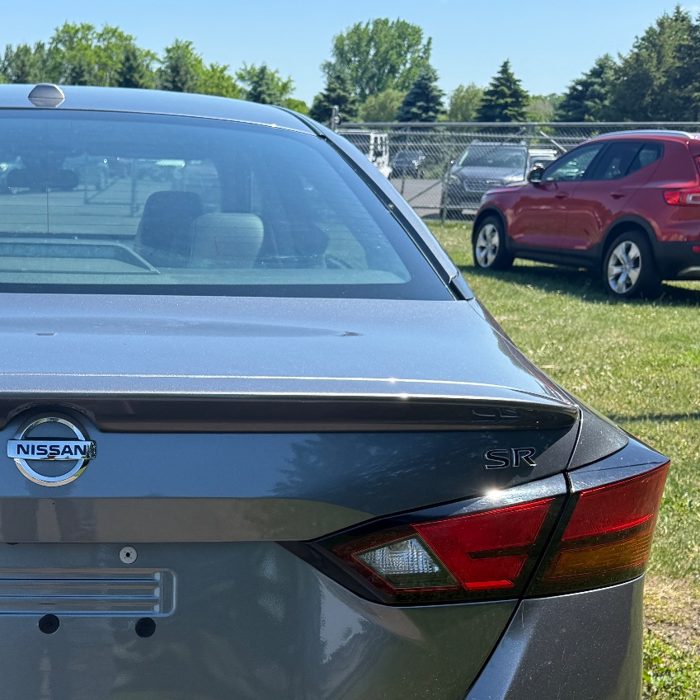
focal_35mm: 48
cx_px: 75
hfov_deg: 33.5
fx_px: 1098
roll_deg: -0.7
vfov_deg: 34.2
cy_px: 568
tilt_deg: -19.6
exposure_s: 1/2053
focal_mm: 6.76
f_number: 1.78
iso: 100
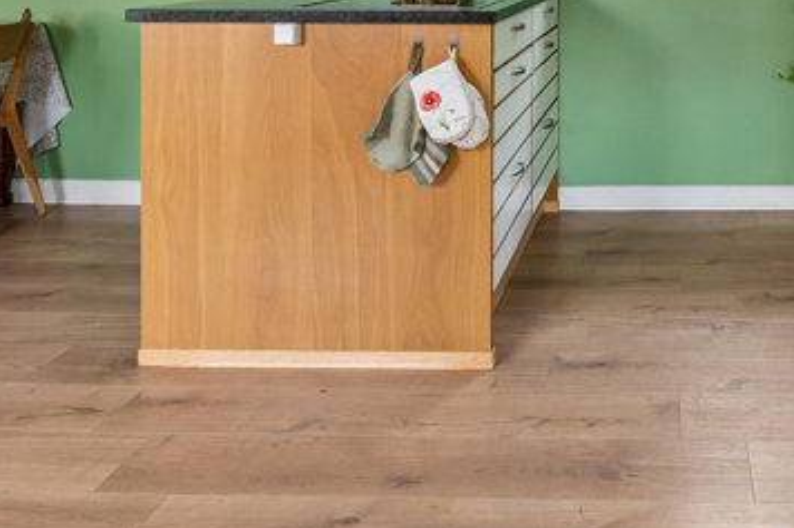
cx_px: 656
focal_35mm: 37
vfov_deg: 31.6
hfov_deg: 48.3
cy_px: -59
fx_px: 818
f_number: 8
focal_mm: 11
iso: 400
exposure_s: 1/5
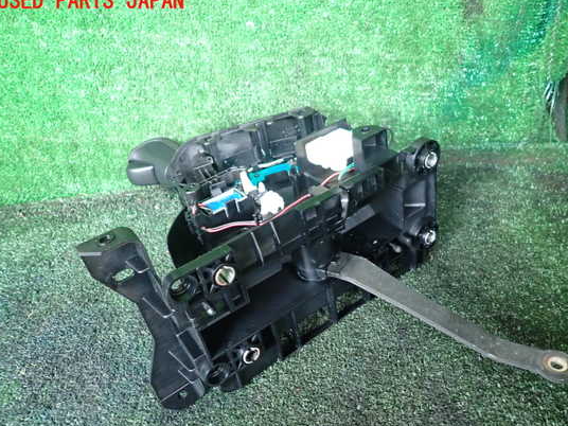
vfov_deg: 49.7
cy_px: 227
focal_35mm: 28
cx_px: 309
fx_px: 459
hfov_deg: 63.3
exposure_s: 1/30
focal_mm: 4.5
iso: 640
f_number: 2
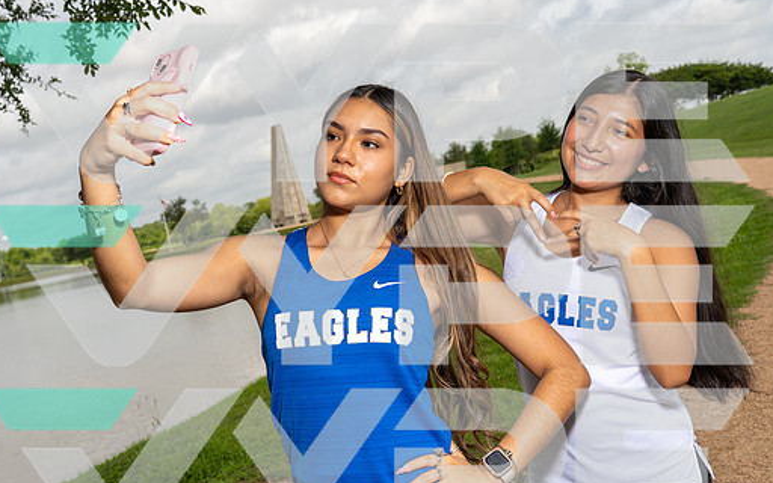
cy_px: 286
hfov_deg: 44.4
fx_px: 948
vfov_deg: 28.5
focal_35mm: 45
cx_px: 370
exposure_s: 1/250
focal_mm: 39
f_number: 8
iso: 100
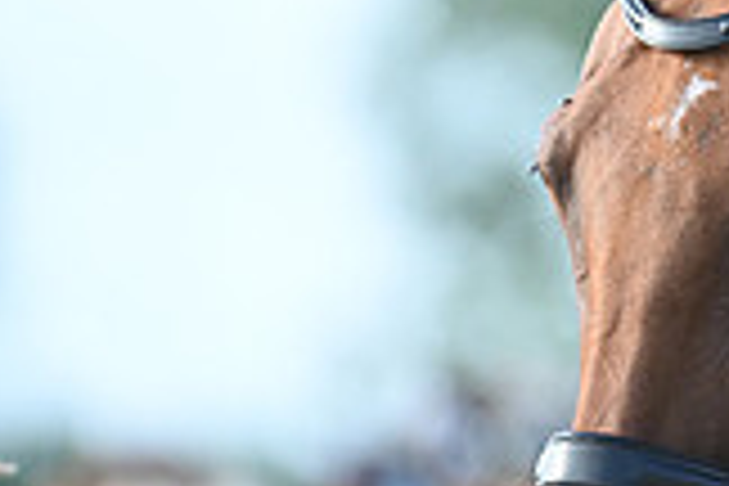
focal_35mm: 1434
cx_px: 1269
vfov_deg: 1.0
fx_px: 29036
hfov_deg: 1.4
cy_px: 29
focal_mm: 400
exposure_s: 1/1600
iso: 1600
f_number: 5
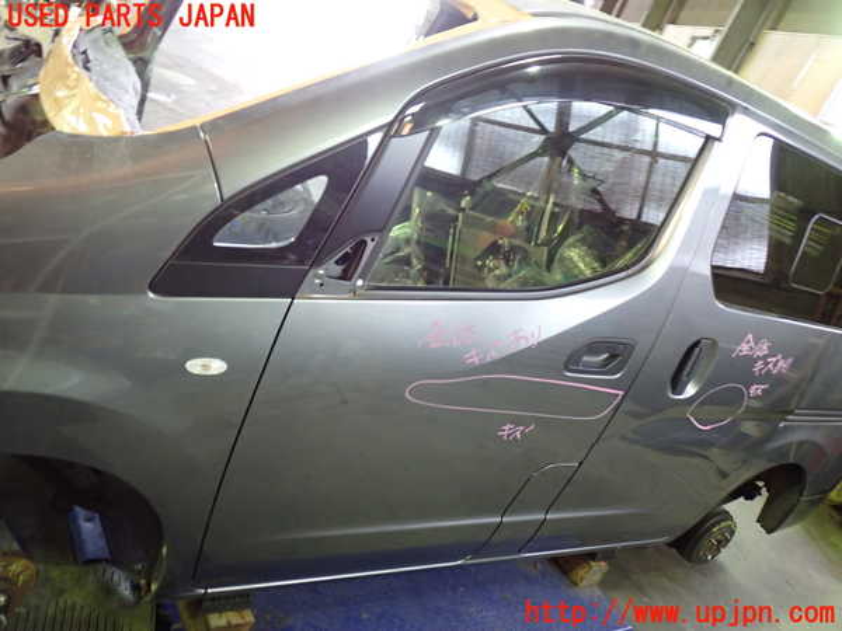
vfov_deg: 46.8
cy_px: 316
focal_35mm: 30
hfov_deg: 60.0
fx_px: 730
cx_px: 421
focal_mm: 5.4
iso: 500
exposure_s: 1/30
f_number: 2.3
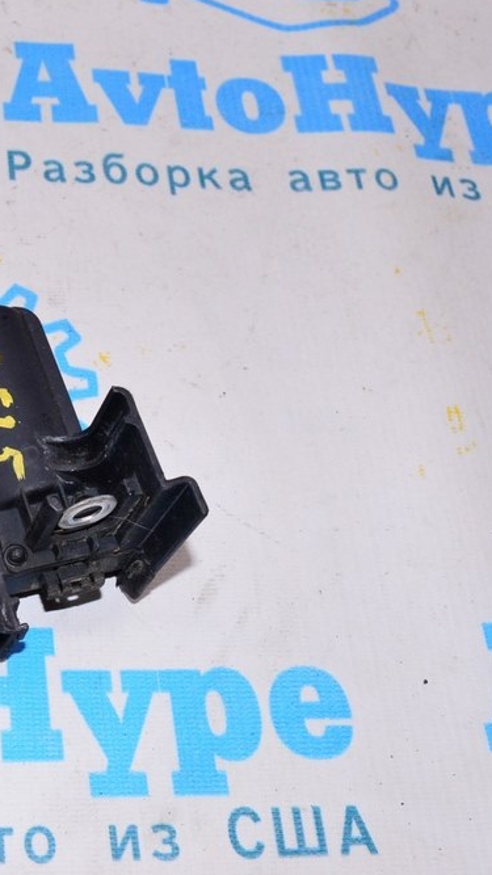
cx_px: -121
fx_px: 1230
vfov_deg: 39.2
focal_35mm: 53
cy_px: 430
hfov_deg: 20.9
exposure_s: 1/200
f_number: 8
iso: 1600
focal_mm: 22
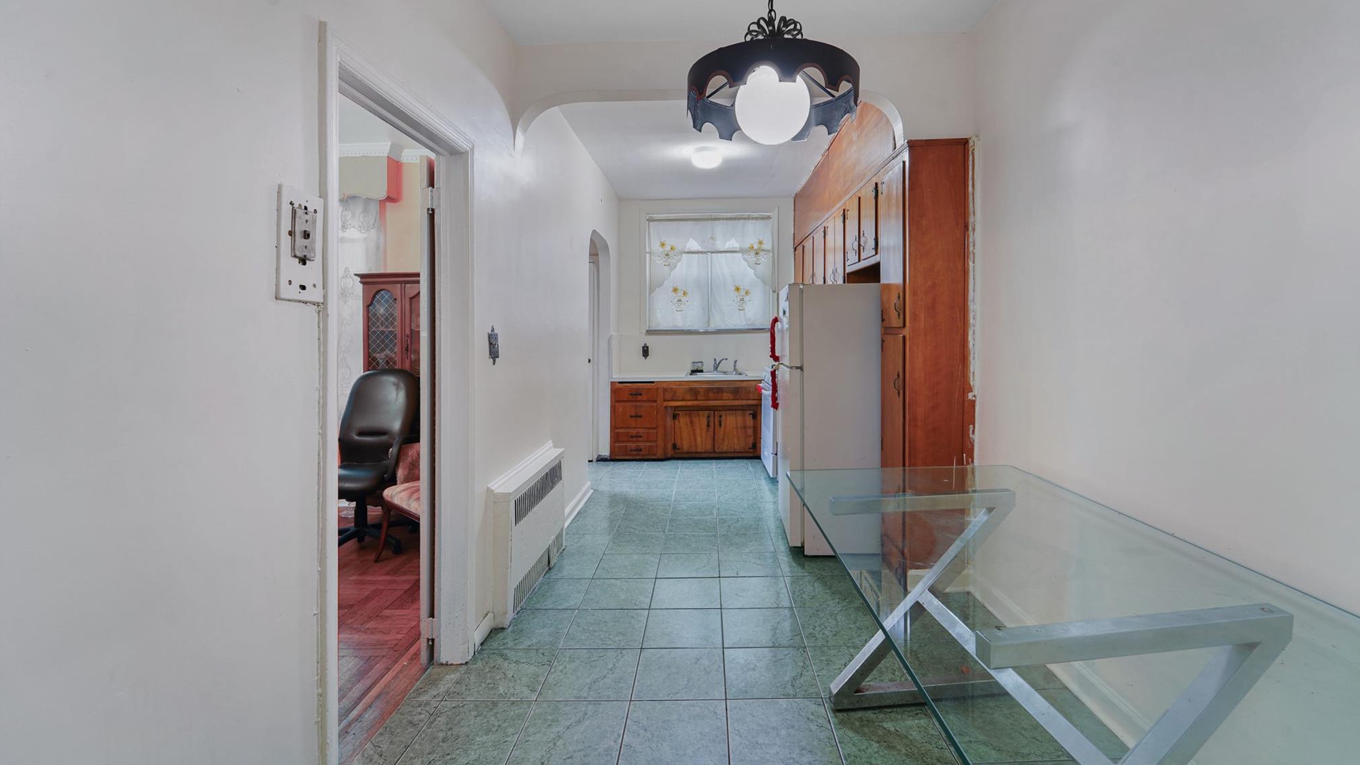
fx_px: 541
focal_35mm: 15
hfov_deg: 103.0
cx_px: 694
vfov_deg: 70.3
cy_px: 335
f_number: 9
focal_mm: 14
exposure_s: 2.5
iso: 100
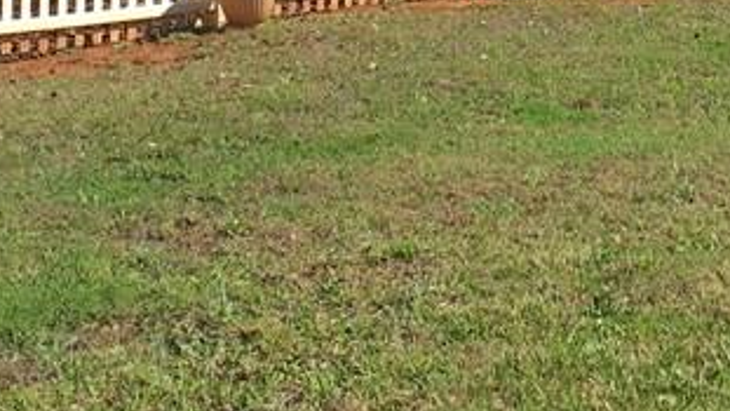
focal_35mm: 104
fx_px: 2013
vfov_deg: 11.2
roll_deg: -0.3
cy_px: -221
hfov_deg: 20.5
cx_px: 338
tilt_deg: -0.7
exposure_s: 1/1115
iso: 25
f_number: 2.2
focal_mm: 4.15
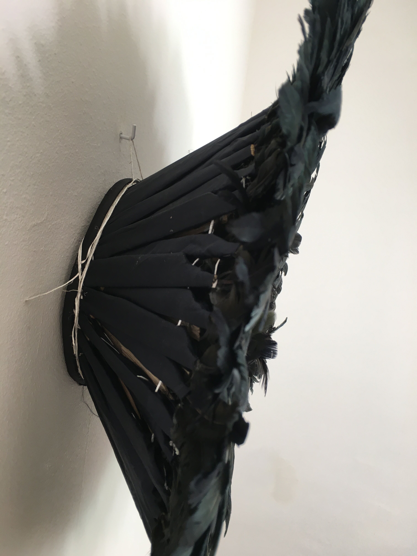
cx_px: 208
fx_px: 466
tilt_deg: -8.0
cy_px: 278
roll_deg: -10.4
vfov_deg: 61.7
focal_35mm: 29
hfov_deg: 48.2
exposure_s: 1/33
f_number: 2.2
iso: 25
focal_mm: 4.15
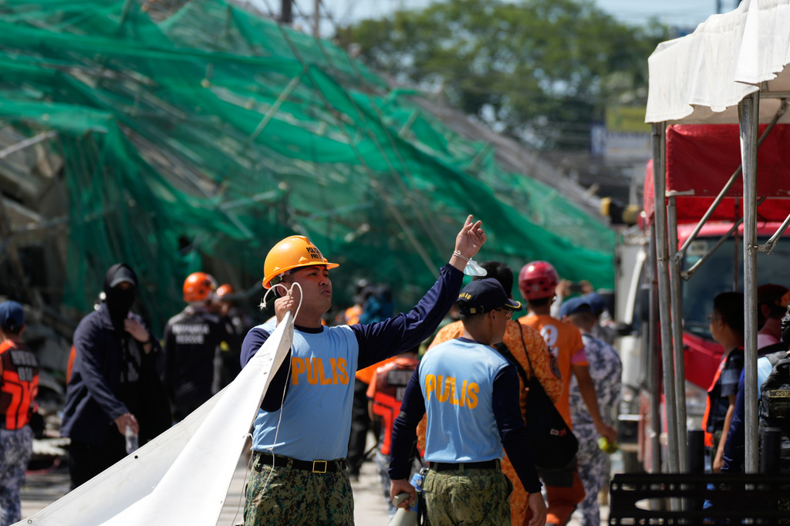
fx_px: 6318
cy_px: 263
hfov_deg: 7.2
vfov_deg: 4.8
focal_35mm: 288
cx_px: 395
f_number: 5.6
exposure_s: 1/800
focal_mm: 192
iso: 160
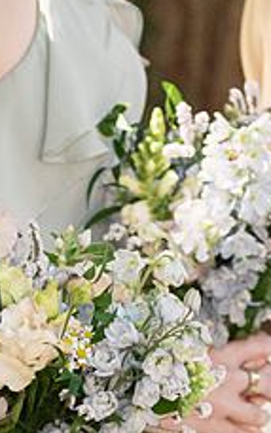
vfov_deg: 4.5
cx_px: -142
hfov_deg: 2.8
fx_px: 5522
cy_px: 644
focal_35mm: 467
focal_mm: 70
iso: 1000
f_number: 2.8
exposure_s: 1/800
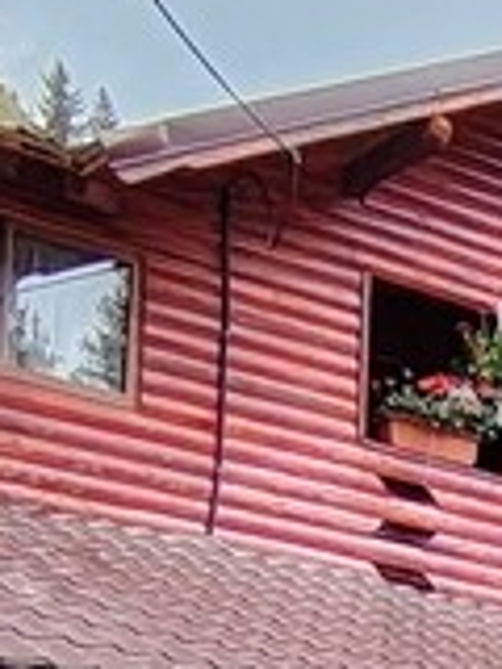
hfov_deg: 12.4
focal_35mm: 109
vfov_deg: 16.4
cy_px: 1012
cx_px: 912
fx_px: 2108
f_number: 2.2
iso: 100
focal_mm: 1.42
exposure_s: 1/469
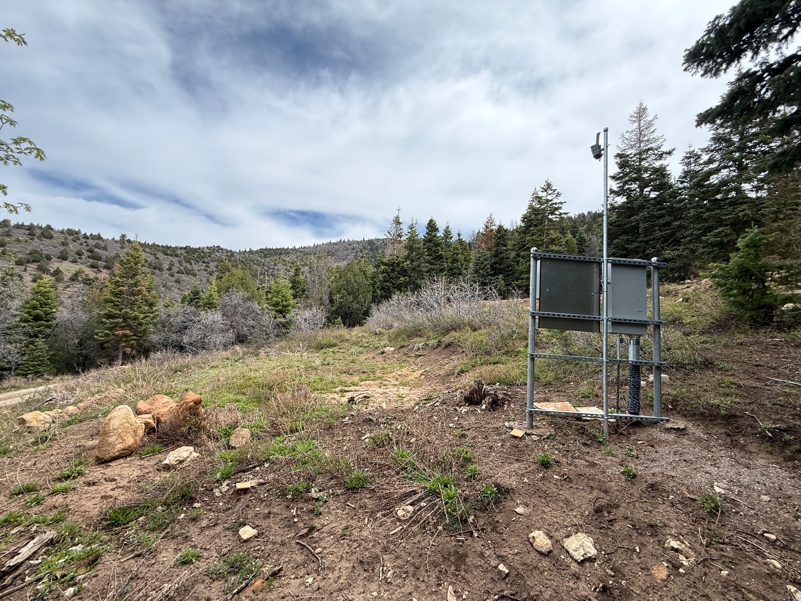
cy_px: 300
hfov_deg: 102.1
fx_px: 324
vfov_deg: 85.7
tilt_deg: +6.7
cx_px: 400
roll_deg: -4.3
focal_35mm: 14
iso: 64
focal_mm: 2.22
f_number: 2.2
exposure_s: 1/651
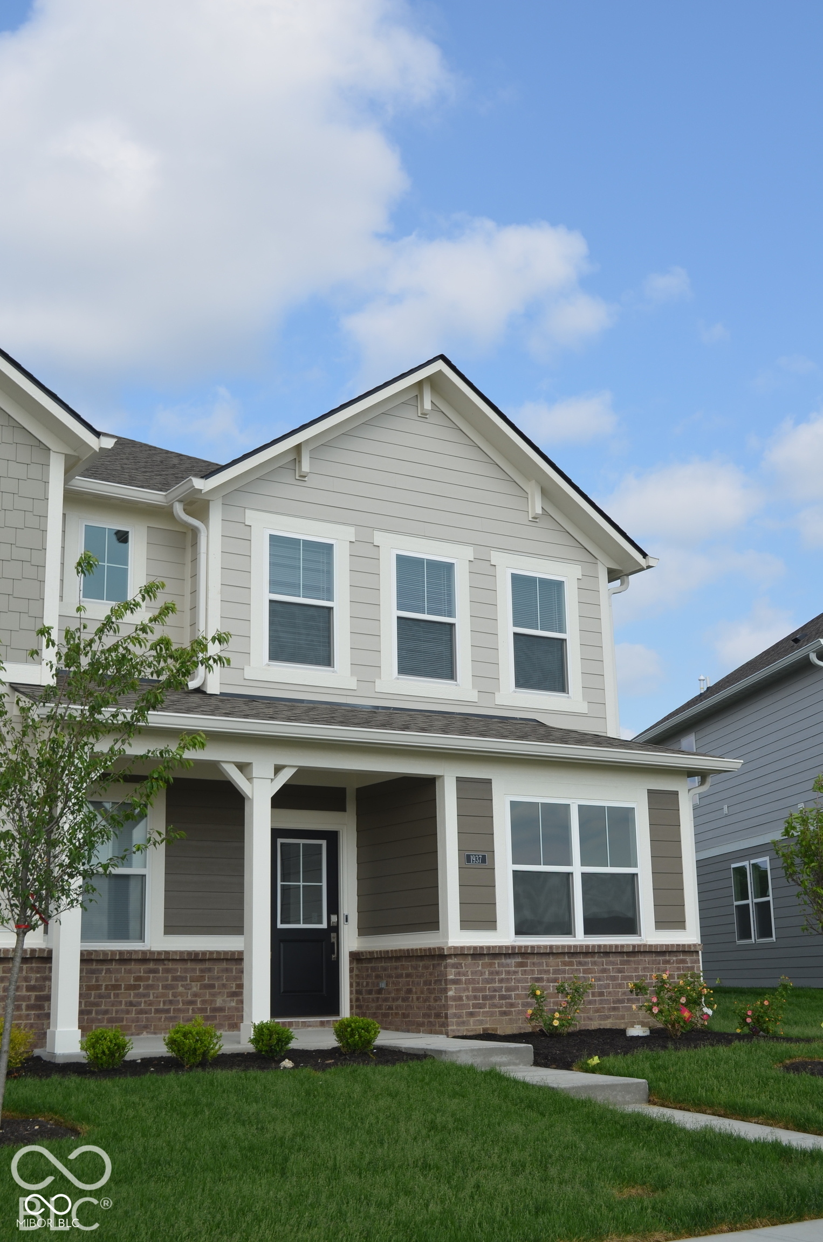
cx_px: 412
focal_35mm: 42
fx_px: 1447
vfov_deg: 46.5
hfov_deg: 31.8
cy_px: 621
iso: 100
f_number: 8
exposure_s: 1/250
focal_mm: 28
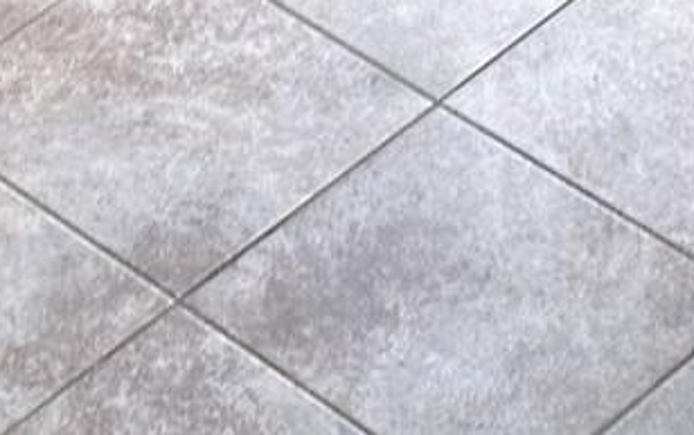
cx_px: -624
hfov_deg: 13.8
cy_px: 820
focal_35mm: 132
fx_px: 2498
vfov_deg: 9.4
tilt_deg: -56.7
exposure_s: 1/121
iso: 125
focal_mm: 6.86
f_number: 1.78
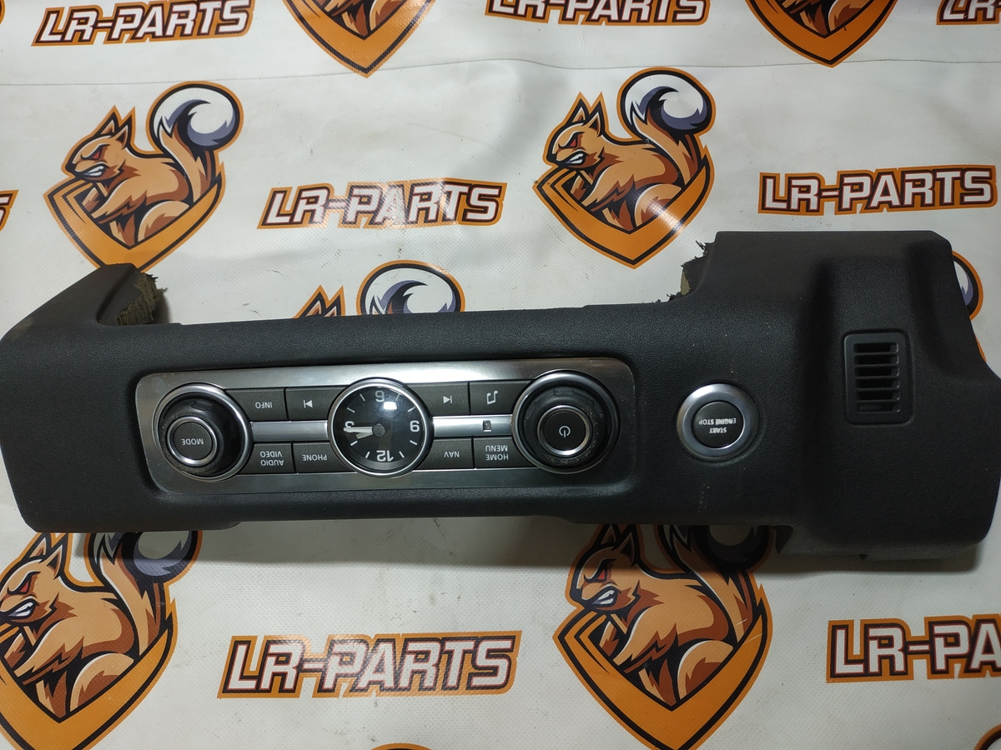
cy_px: 375
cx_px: 500
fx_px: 694
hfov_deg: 71.6
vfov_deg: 56.8
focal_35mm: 24
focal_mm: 3.94
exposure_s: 1/100
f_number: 1.9
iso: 160
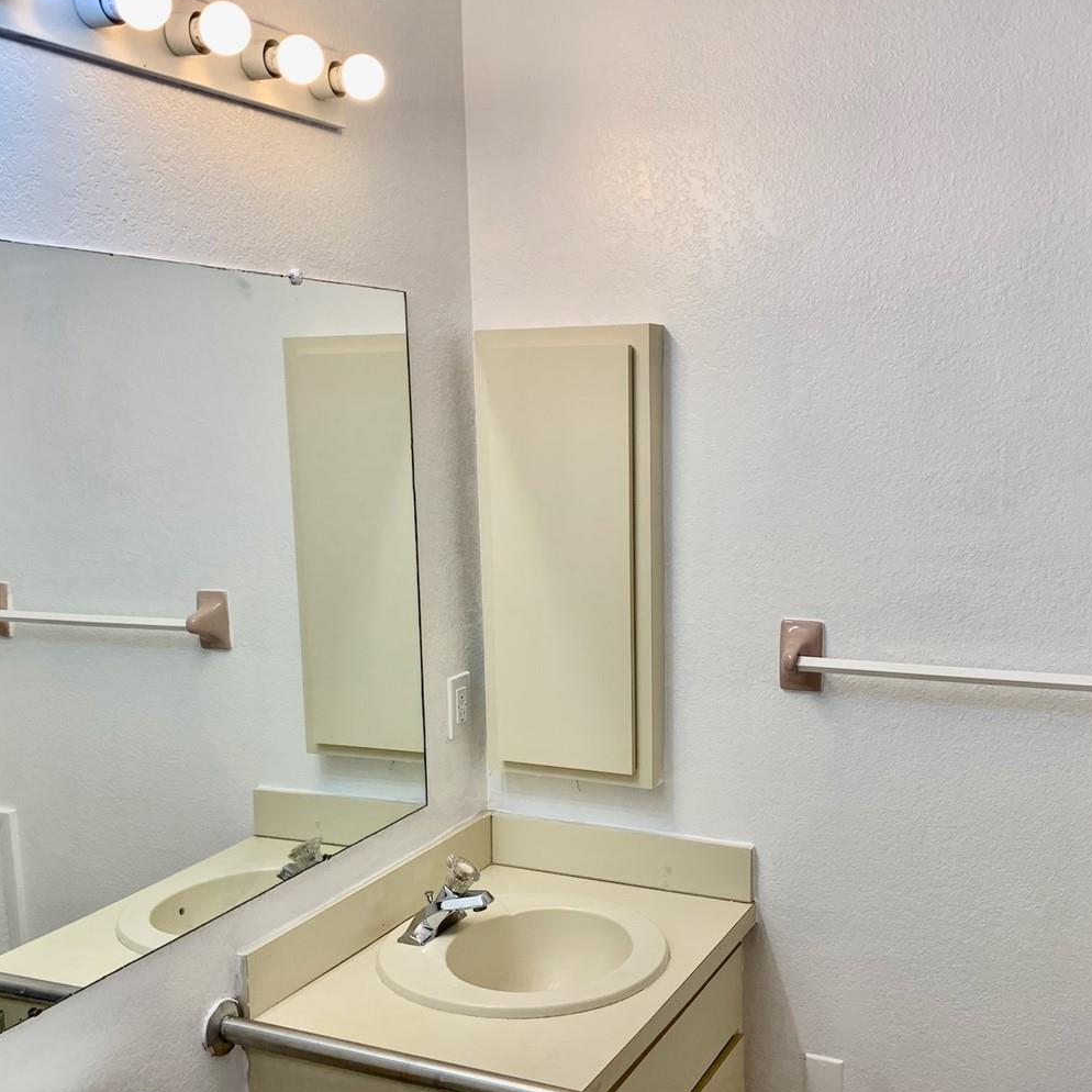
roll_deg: +1.5
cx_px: 597
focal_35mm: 37
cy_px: 629
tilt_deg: -12.9
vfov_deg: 44.8
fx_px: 1321
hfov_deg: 44.9
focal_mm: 4.25
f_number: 1.8
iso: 25
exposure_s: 1/152
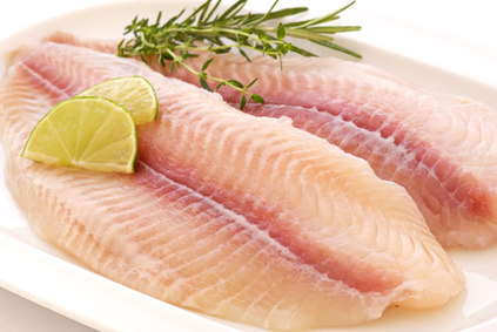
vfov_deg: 9.2
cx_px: 248
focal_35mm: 150
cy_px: 166
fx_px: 2073
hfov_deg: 13.7
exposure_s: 2
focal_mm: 100
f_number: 13
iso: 100
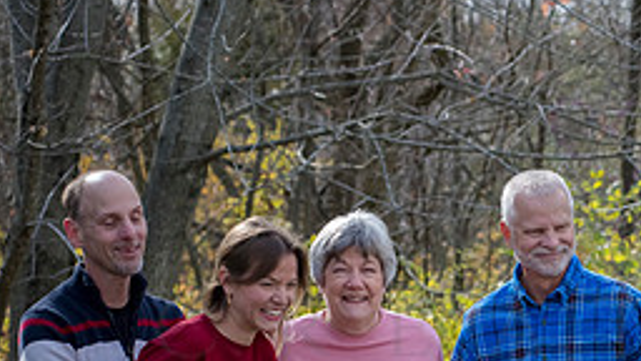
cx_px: 616
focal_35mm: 190
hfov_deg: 11.2
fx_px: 3229
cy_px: 450
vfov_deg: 6.3
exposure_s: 1/800
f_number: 5
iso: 400
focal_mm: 80
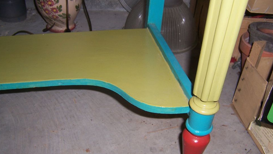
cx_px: 137
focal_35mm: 37
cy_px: 83
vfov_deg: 32.0
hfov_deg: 54.0
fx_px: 268
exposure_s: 1/60
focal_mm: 5.5
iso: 80
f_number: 2.8
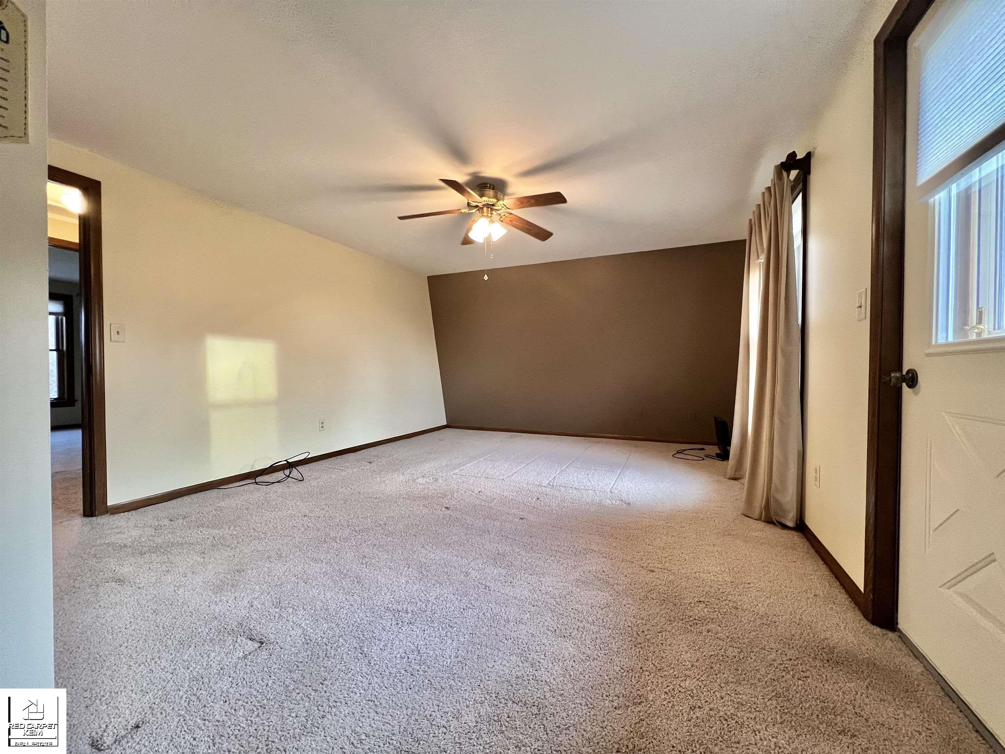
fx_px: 377
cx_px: 502
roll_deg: -0.2
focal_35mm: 13
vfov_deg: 89.9
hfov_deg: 106.2
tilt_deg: -1.6
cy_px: 377
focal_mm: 1.57
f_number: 1.8
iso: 320
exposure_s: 1/60
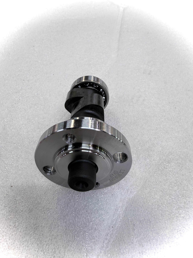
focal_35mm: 24
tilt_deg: -52.3
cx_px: 96
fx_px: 178
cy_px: 129
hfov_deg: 56.8
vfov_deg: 71.6
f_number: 2.2
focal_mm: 2.22
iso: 100
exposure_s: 1/100
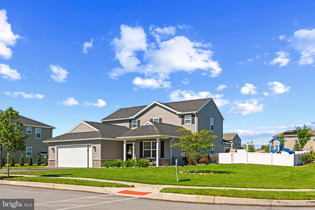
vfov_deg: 37.9
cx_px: 158
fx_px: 306
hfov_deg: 54.4
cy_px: 105
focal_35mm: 35
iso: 100
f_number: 10
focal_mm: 35
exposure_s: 1/100
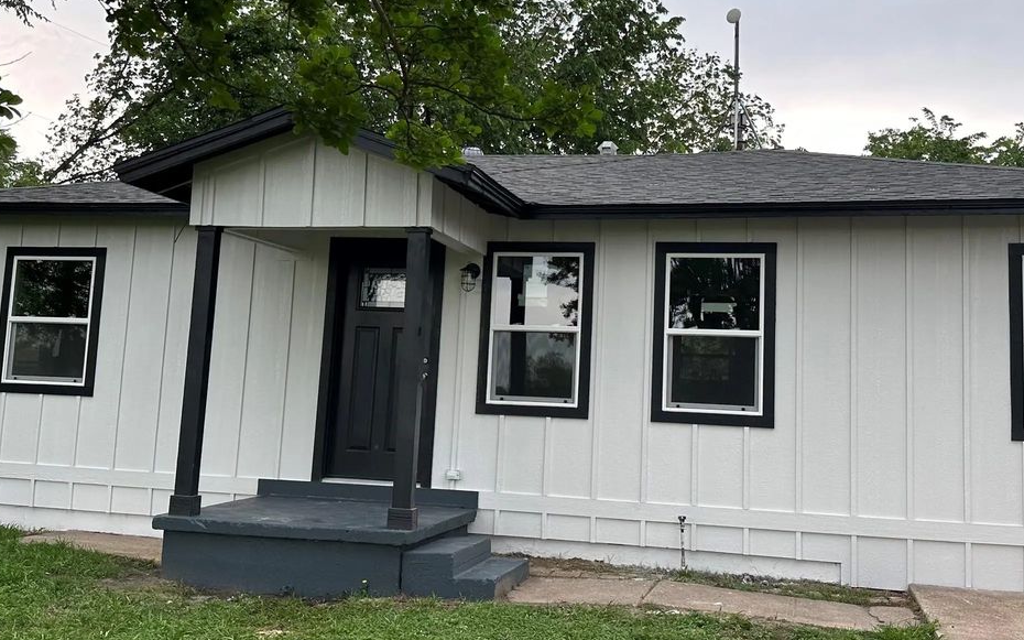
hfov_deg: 66.4
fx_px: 781
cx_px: 547
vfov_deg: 44.4
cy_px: 279
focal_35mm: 28
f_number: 1.78
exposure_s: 1/409
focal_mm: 6.86
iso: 80
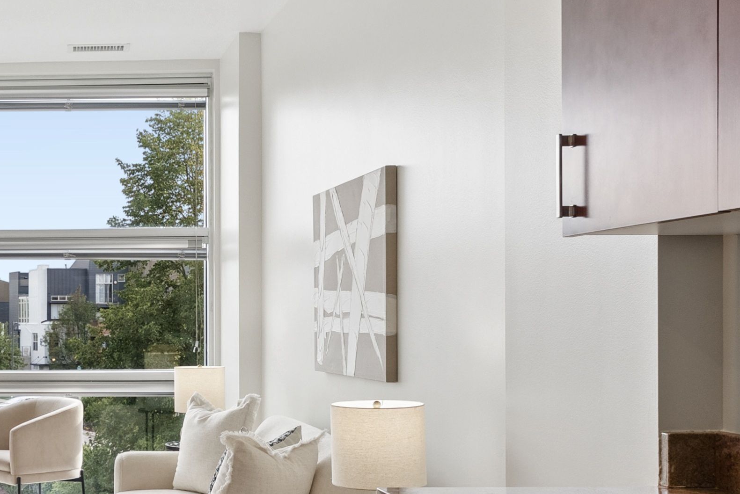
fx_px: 1213
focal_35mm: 59
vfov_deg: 22.9
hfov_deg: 31.3
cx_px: -7
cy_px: 326
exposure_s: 1/60
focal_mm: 22
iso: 640
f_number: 9
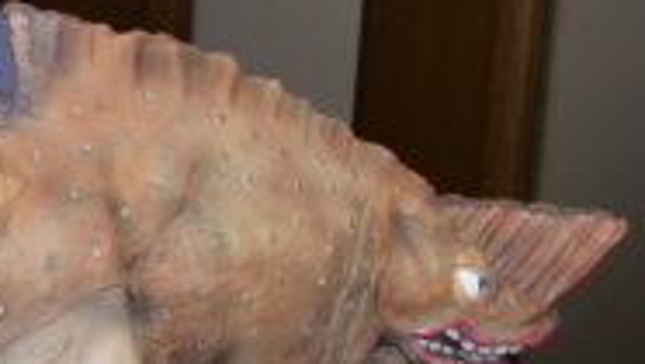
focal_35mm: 135
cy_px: 367
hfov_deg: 14.5
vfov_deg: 9.0
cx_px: -409
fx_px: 2311
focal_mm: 6.3
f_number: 2.8
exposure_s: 1/30
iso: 100
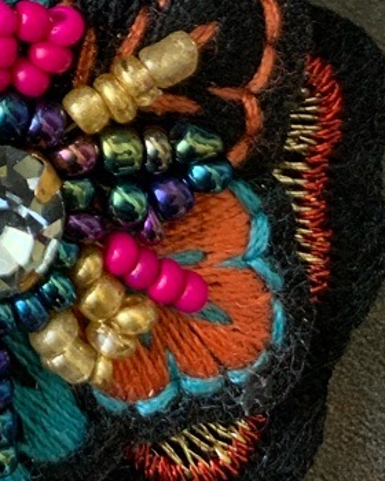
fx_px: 1652
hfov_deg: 11.8
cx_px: -407
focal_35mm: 116
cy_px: -302
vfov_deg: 15.0
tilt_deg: -81.9
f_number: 1.8
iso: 80
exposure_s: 1/121
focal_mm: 4.25
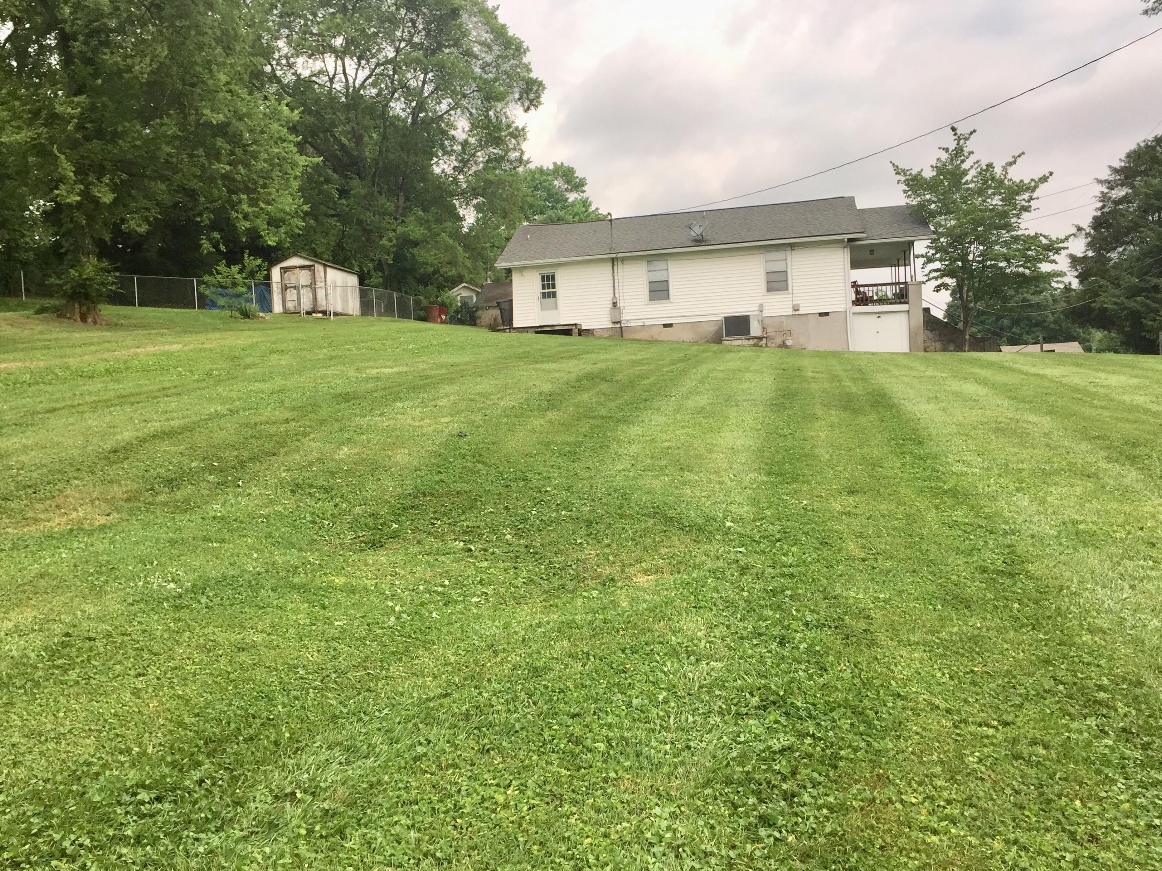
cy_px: 423
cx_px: 569
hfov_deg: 56.8
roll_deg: +2.6
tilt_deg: -1.6
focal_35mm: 32
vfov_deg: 44.2
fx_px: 1074
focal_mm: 4.15
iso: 40
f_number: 2.2
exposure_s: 1/1236
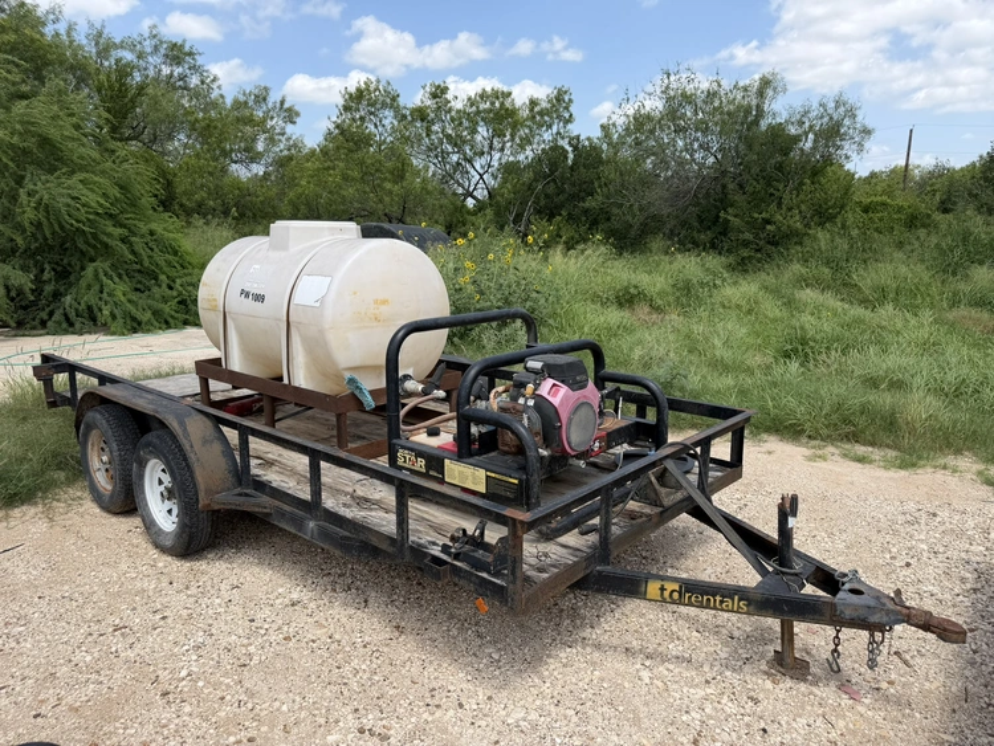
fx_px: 689
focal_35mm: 24
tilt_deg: -12.8
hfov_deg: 71.6
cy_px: 373
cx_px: 497
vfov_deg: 56.8
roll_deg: +1.1
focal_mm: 6.76
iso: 80
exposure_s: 1/3279
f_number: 1.78
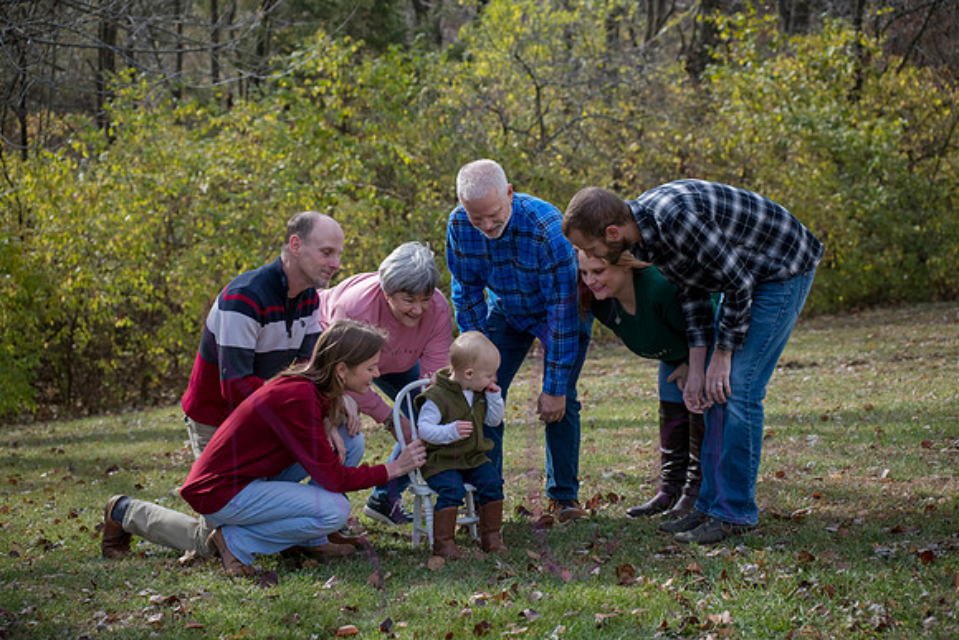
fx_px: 2132
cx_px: 480
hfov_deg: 25.4
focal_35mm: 80
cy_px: 320
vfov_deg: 17.1
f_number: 5
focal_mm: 80
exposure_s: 1/800
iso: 400
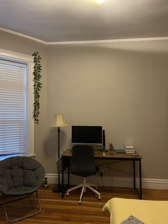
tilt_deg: +2.2
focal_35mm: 26
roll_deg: +0.3
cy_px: 112
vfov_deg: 67.3
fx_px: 168
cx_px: 84
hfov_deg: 53.1
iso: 640
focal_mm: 4.2
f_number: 1.6
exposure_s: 1/30
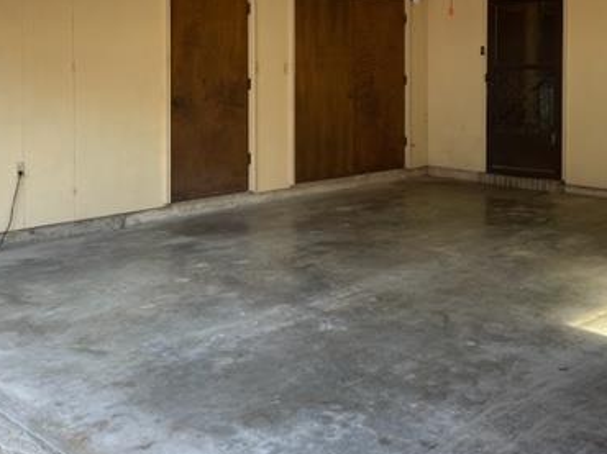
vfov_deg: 31.4
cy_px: 98
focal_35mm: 45
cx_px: 349
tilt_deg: -1.7
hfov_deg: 42.0
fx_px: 789
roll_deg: -0.1
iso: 40
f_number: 1.6
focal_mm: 4.2
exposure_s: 1/121
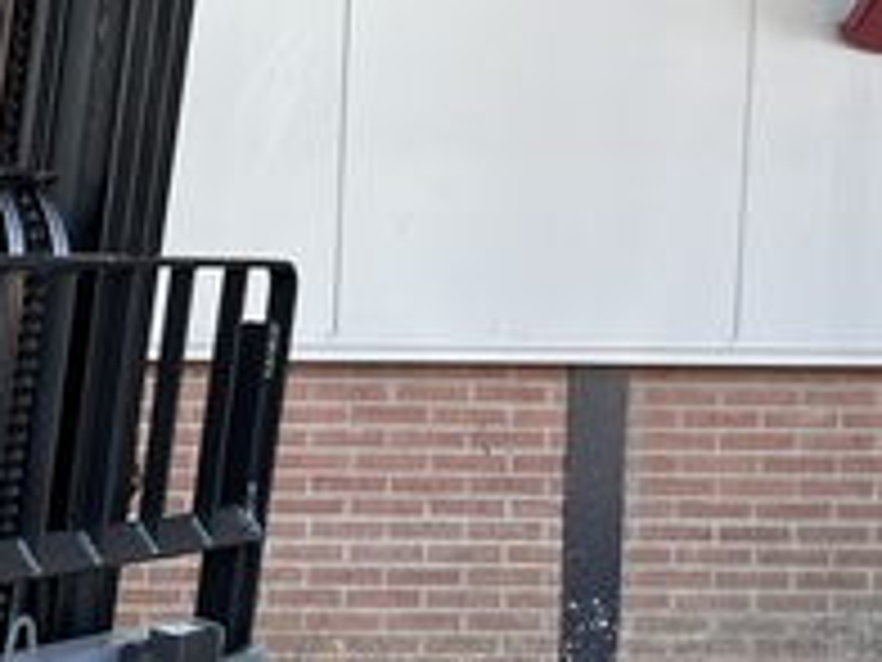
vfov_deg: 17.4
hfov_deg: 20.1
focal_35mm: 85
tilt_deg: -3.2
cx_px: -414
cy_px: 392
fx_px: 2166
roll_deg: -0.6
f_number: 1.6
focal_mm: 5.1
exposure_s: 1/138
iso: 32
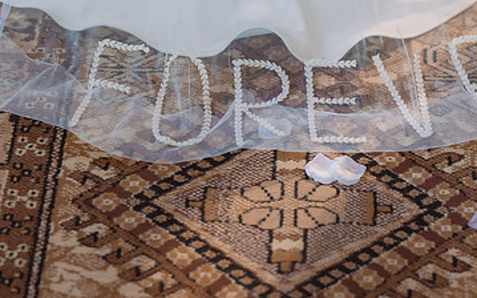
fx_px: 1819
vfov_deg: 9.3
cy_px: 89
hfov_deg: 14.9
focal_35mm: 140
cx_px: 334
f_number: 2.5
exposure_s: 1/160
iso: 1000
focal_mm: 85
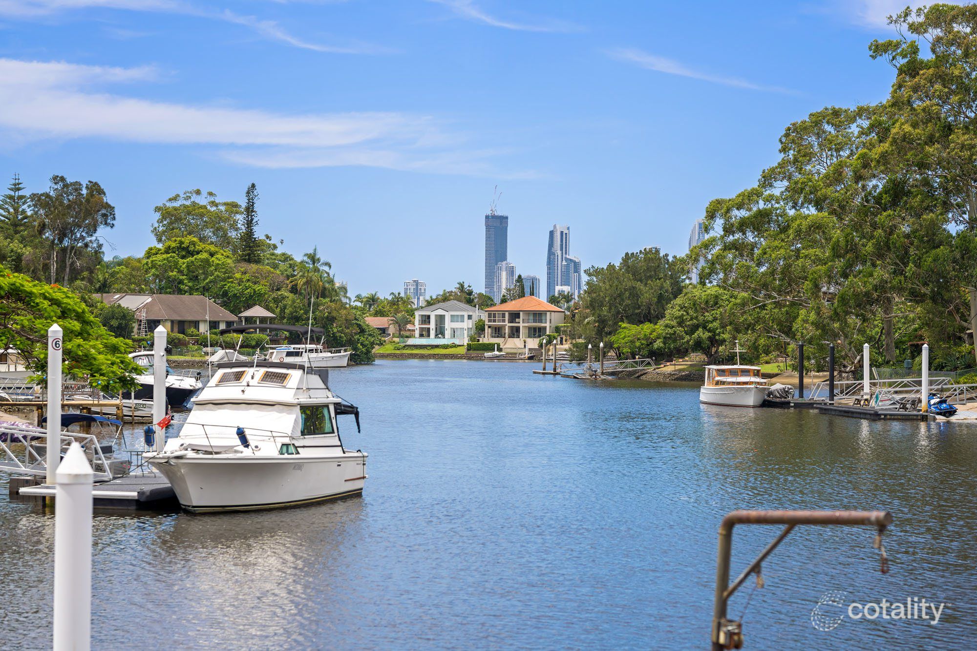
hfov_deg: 23.9
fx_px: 2306
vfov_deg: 16.1
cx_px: 488
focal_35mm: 85
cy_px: 326
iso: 50
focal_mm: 85
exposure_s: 1/1600
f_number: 3.2
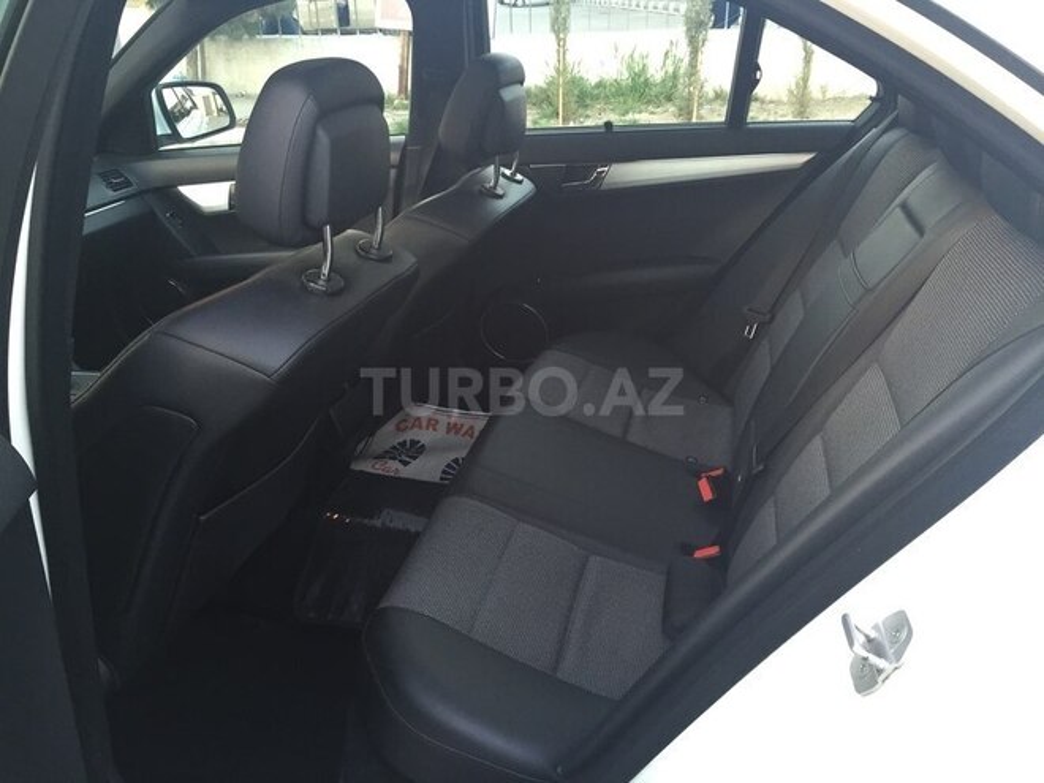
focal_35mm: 29
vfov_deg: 48.2
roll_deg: +0.0
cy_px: 392
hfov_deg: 61.7
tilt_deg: -24.2
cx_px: 522
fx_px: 875
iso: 125
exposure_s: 1/33
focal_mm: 4.15
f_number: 2.2
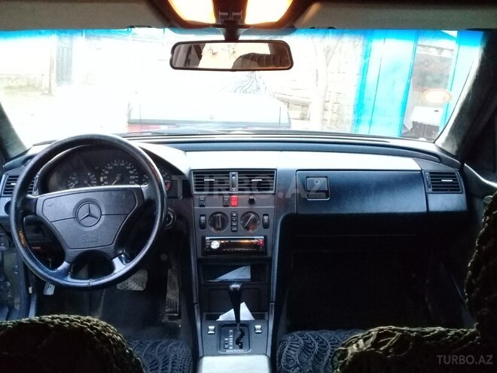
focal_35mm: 31
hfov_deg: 58.4
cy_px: 186
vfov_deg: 45.4
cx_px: 248
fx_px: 445
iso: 400
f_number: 2.2
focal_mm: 3.3
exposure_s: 1/17
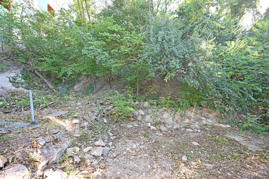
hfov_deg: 104.3
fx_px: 105
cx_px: 134
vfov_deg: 81.2
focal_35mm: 14
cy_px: 90
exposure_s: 1/60
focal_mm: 14
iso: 200
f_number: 4
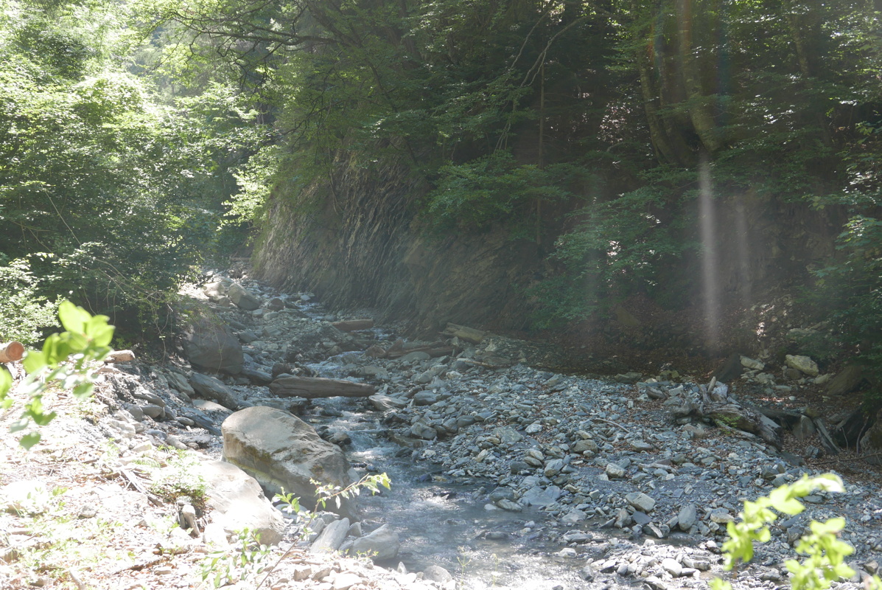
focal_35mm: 44
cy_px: 295
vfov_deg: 30.6
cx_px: 441
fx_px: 1079
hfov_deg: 44.5
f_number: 4.5
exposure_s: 1/125
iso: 200
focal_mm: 19.9
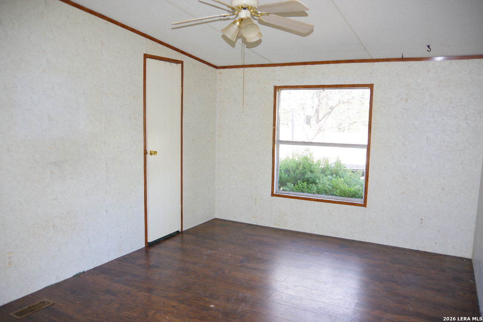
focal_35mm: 27
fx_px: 362
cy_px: 161
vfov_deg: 48.0
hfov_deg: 67.4
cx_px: 242
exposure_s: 1/50
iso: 400
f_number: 3.5
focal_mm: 18
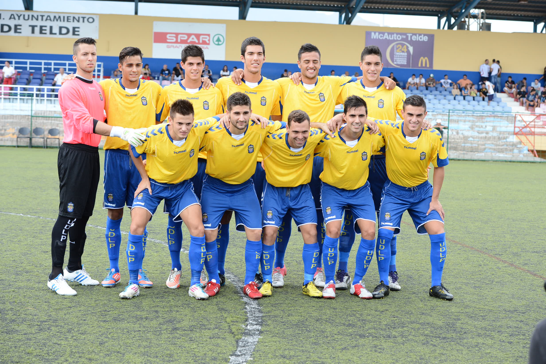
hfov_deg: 28.9
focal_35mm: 70
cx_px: 273
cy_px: 182
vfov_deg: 19.4
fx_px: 1061
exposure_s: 1/1000
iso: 800
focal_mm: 70
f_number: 5.6
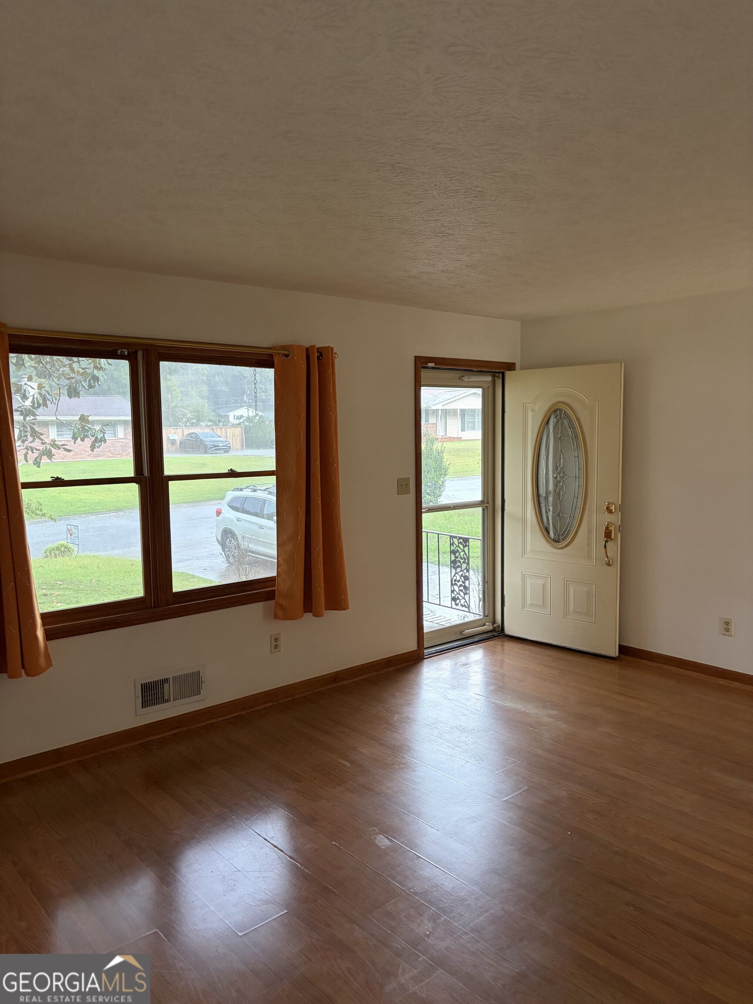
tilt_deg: -4.9
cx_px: 376
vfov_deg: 67.3
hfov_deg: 53.1
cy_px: 502
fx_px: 754
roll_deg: +0.3
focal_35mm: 26
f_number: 1.6
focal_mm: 5.96
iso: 200
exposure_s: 1/60
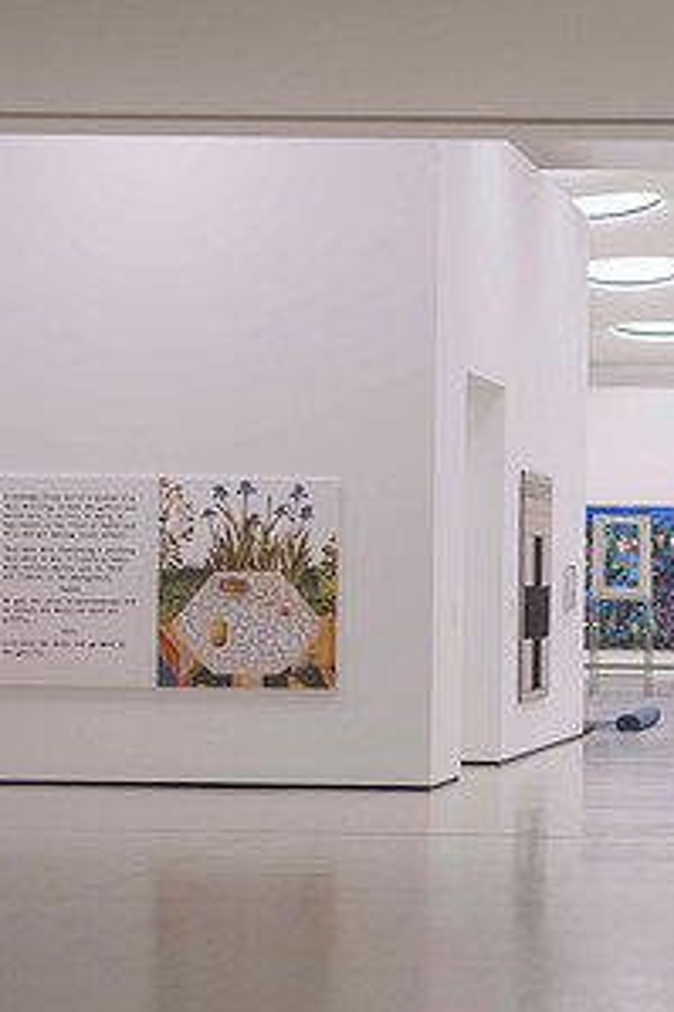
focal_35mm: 97
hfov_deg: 13.5
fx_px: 2727
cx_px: 918
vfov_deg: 21.0
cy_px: 587
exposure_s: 1/250
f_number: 1.8
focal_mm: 50
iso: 64
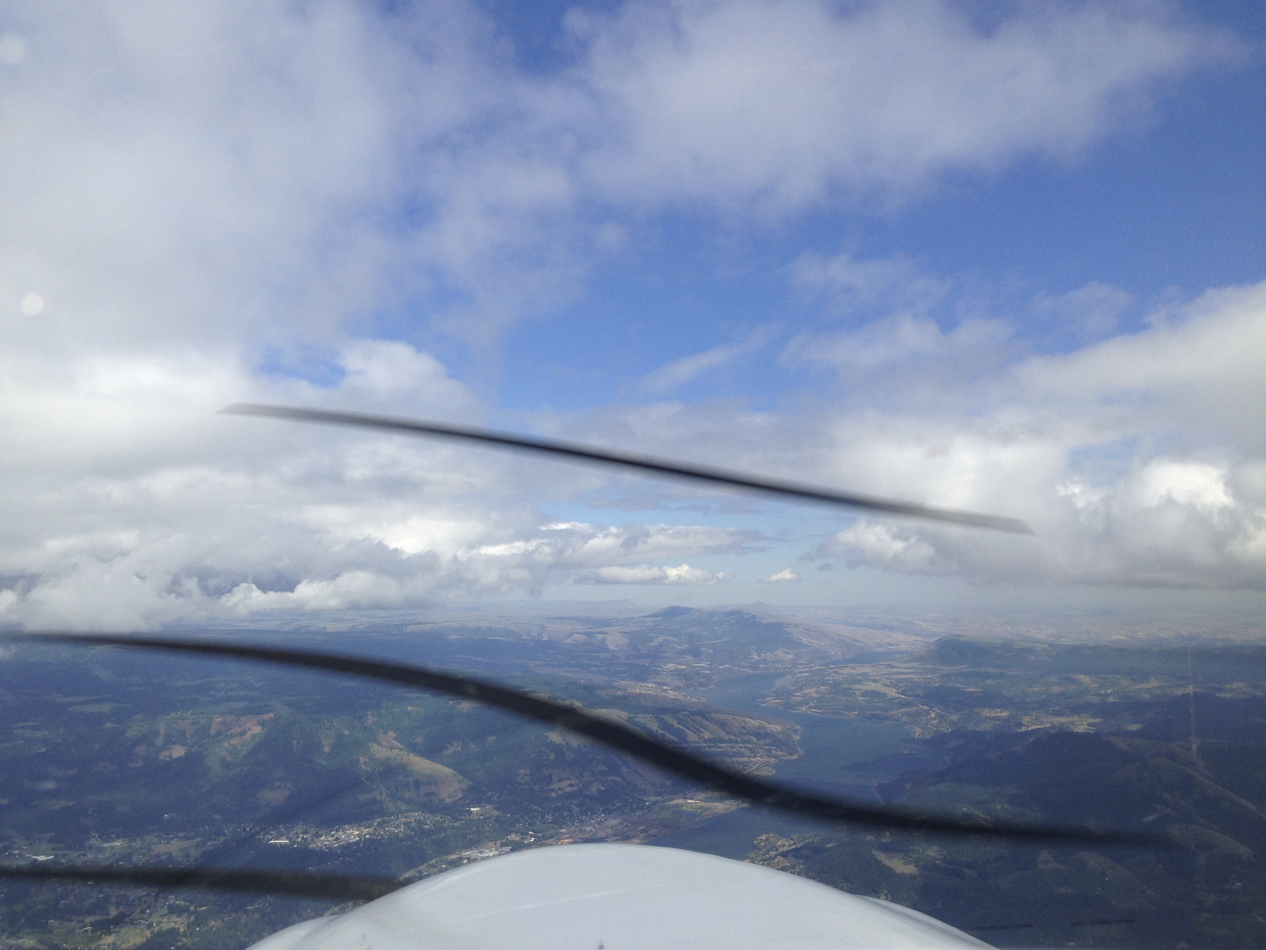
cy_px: 475
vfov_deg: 42.9
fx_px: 1207
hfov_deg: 55.4
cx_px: 633
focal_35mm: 33
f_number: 2.4
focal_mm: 4.13
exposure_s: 1/1550
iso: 50
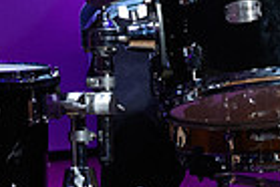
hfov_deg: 1.9
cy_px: -160
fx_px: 8487
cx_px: 179
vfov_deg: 1.3
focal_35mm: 1090
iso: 3200
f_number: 8
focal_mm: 175
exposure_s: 1/250
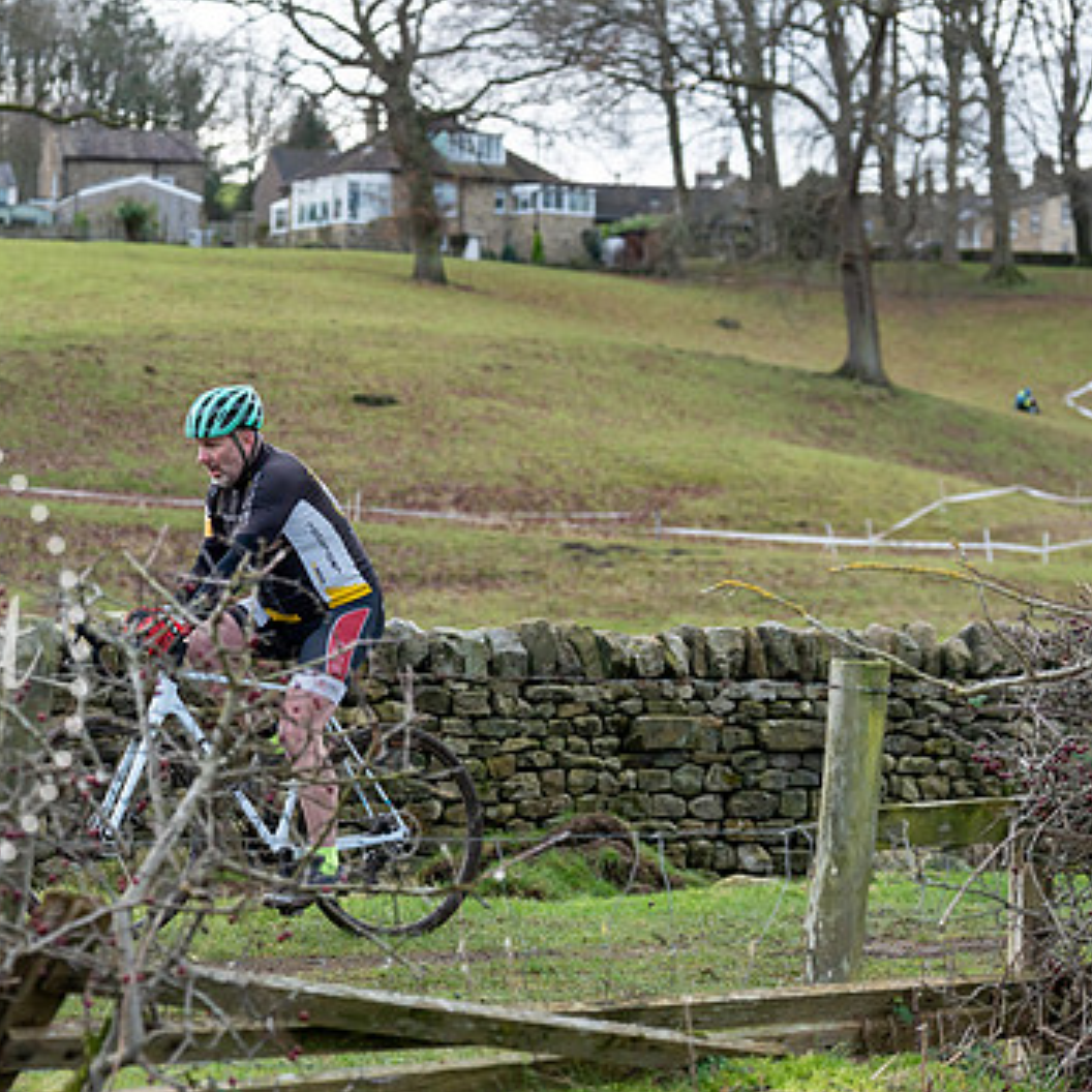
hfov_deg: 17.6
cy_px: 498
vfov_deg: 17.7
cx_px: 279
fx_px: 3498
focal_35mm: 98
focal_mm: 70
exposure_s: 1/1000
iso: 1600
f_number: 3.5
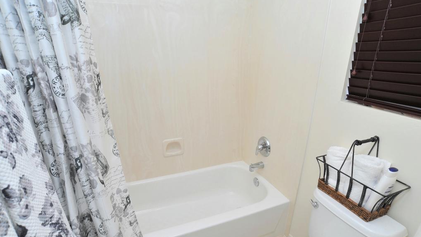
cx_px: 212
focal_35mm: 19
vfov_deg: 58.2
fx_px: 212
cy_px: 132
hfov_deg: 89.6
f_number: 13
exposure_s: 1/40
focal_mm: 18
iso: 640
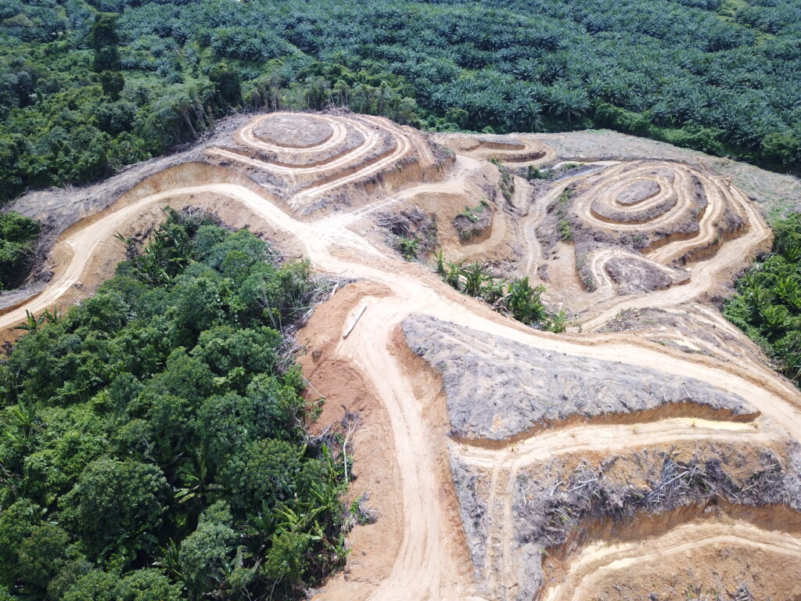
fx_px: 602
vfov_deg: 53.1
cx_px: 400
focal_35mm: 26
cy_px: 300
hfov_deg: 67.3
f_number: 2.2
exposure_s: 1/847
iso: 100
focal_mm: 4.7
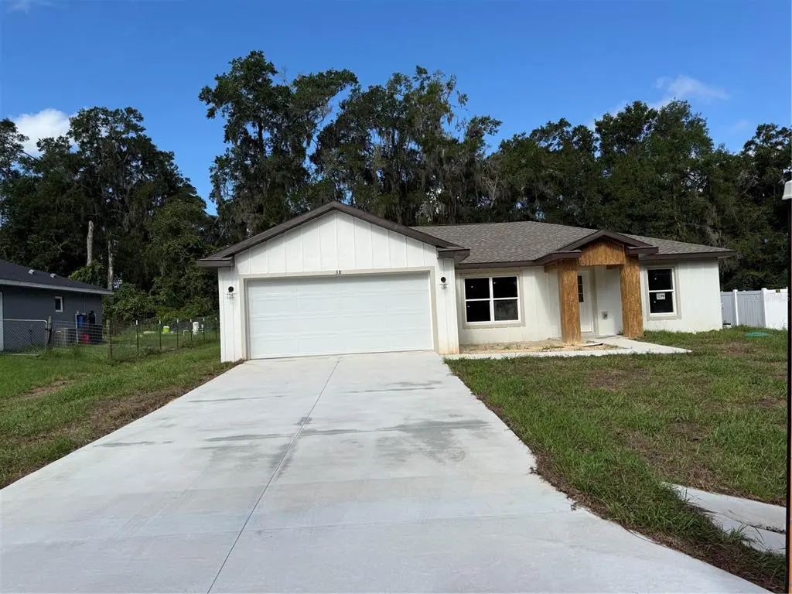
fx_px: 549
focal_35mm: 24
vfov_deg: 56.8
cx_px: 396
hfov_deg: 71.6
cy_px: 297
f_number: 1.78
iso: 80
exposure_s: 1/4975
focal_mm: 6.76
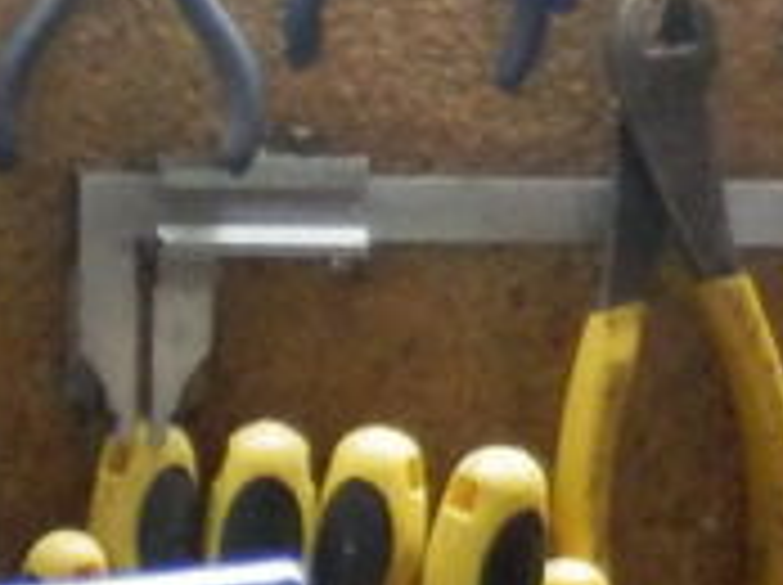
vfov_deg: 10.2
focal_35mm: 144
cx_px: -976
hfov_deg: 11.7
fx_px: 3253
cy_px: 621
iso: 800
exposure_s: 1/20
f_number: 3
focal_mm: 4.5
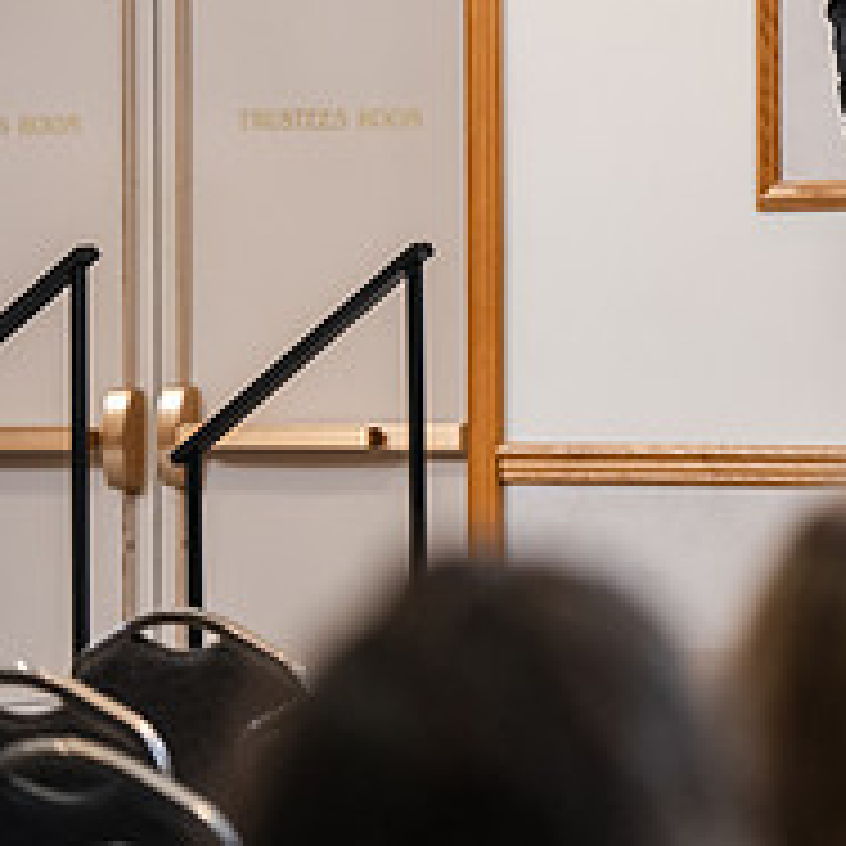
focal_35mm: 320
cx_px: 1228
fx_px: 8848
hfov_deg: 5.4
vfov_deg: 5.5
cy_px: 61
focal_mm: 122
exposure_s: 1/200
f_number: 3.2
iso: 2000
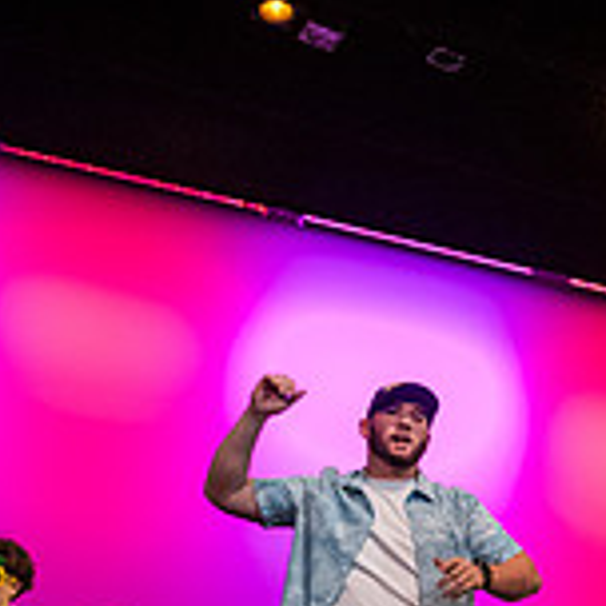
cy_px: 472
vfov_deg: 18.9
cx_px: 754
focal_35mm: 91
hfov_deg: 18.0
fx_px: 1802
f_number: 3.2
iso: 4000
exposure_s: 1/250
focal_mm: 28
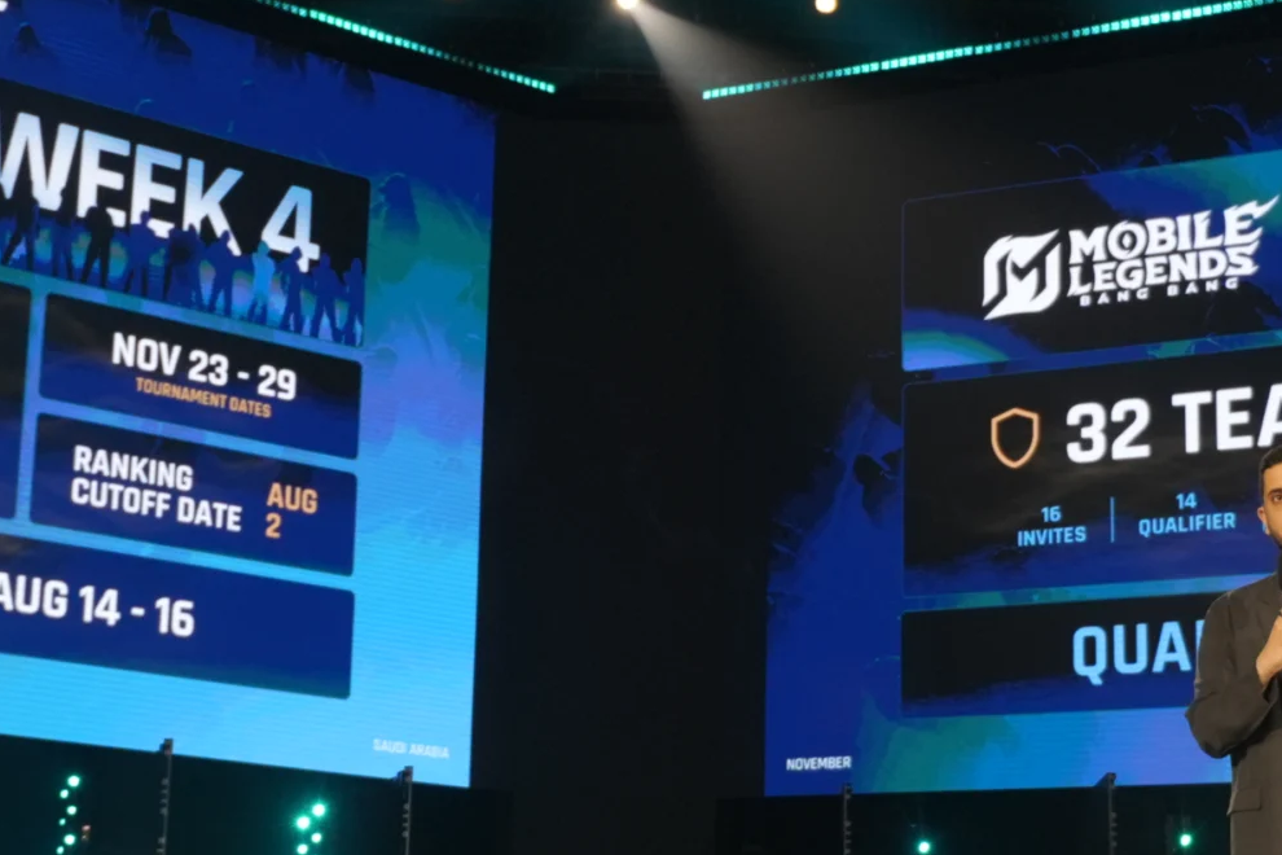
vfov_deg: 18.2
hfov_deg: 27.0
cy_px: 472
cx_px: 600
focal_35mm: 75
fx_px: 2671
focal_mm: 19.6
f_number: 2.8
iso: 800
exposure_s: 1/400
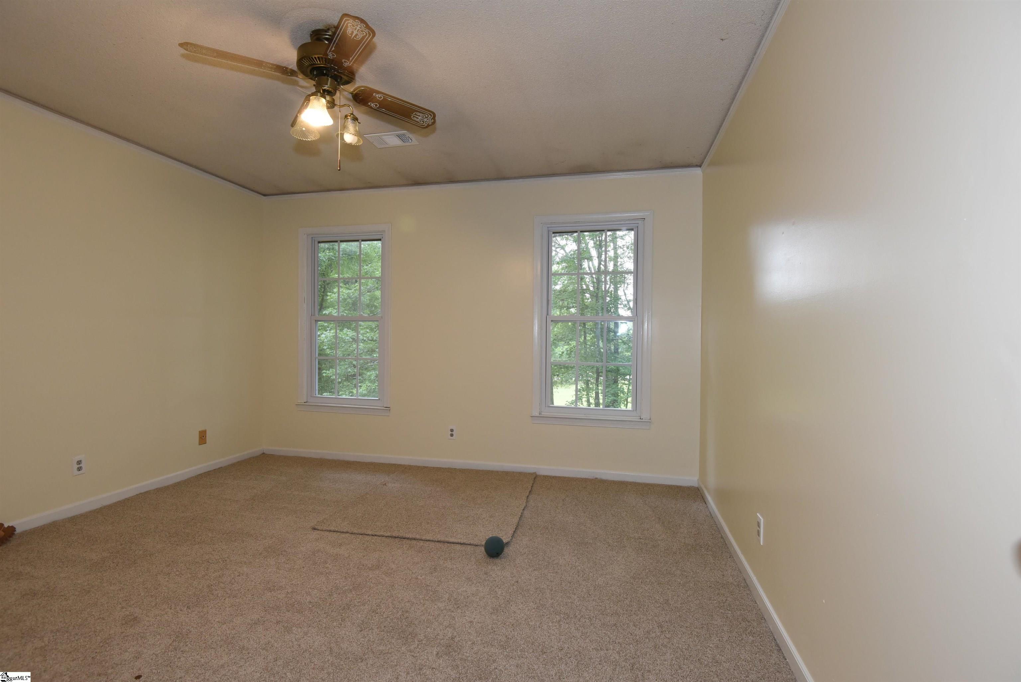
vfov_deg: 73.8
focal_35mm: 16
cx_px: 510
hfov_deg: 96.7
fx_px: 454
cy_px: 341
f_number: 8
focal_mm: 16
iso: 1250
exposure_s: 1/30
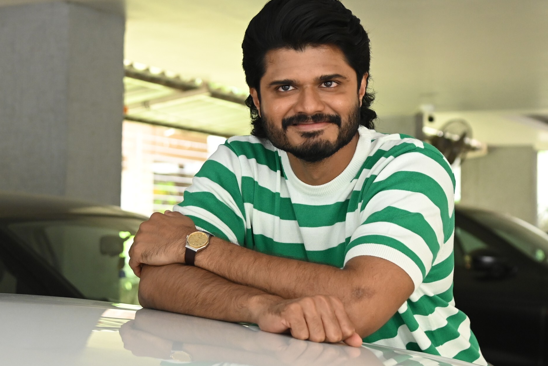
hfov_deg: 24.2
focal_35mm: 84
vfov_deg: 16.3
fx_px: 1279
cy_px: 162
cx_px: 309
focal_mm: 46
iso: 2500
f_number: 4
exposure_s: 1/200
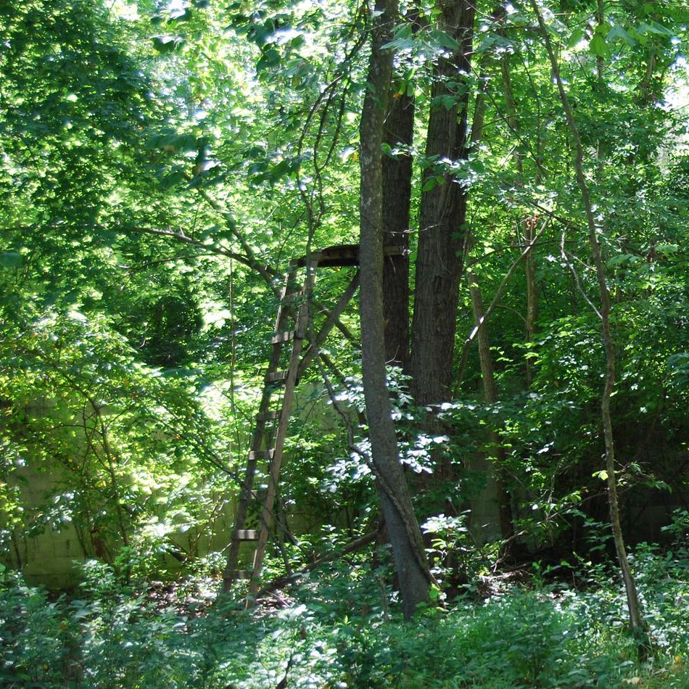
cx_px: 717
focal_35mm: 110
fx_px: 2477
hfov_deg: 15.5
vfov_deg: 15.8
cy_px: 465
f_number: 5
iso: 280
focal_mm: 40
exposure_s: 1/60
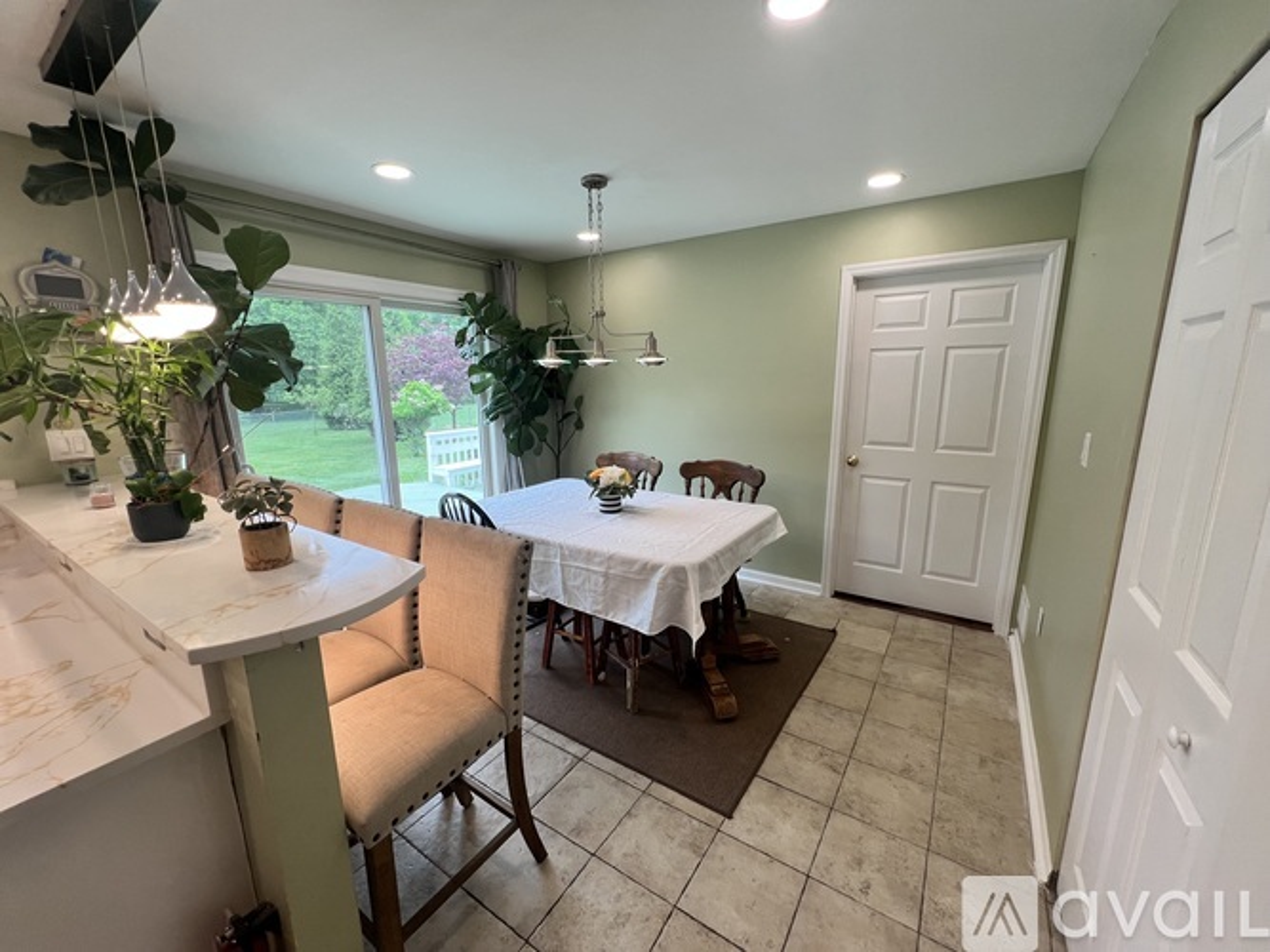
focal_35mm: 13
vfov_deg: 89.9
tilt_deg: -11.8
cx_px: 635
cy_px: 476
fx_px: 477
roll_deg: +0.0
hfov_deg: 106.2
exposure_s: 1/120
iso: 50
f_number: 1.8
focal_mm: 1.57
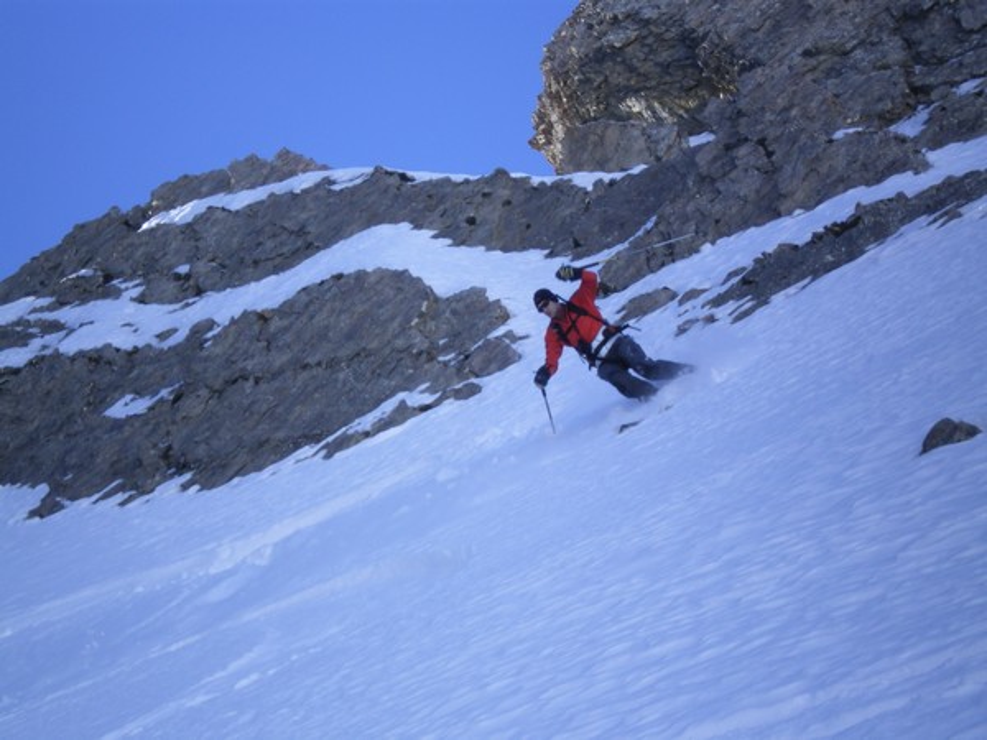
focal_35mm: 114
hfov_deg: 17.3
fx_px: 3250
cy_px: 370
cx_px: 494
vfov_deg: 13.0
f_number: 5.9
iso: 64
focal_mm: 18.9
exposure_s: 1/200
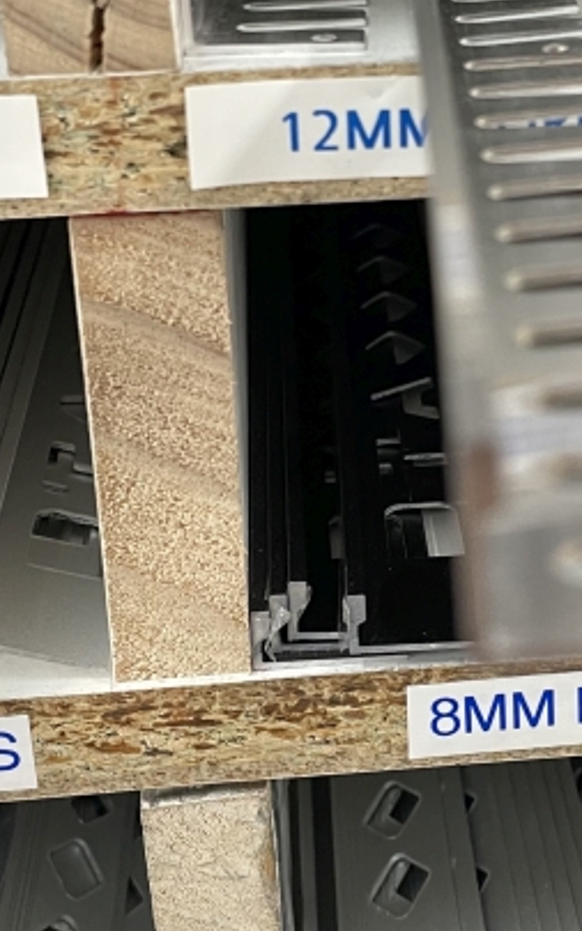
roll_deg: +1.5
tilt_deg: -24.0
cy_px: 379
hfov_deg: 19.0
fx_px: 1726
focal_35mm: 68
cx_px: 462
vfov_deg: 30.1
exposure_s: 1/50
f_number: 1.6
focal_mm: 4.2
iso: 125
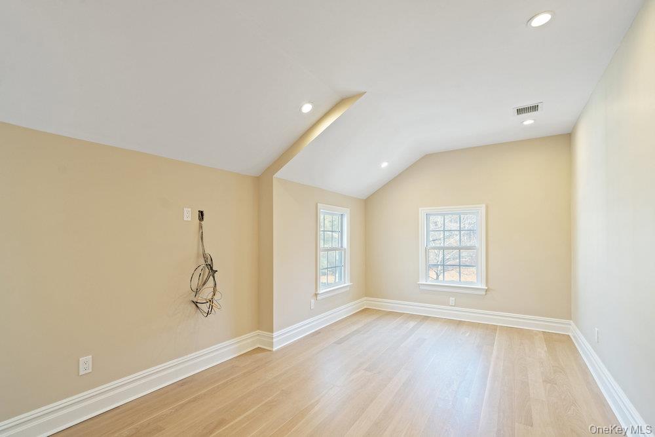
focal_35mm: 16
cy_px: 218
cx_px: 328
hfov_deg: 96.7
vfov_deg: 73.8
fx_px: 291
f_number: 5.6
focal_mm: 16
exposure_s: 1/10
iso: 400
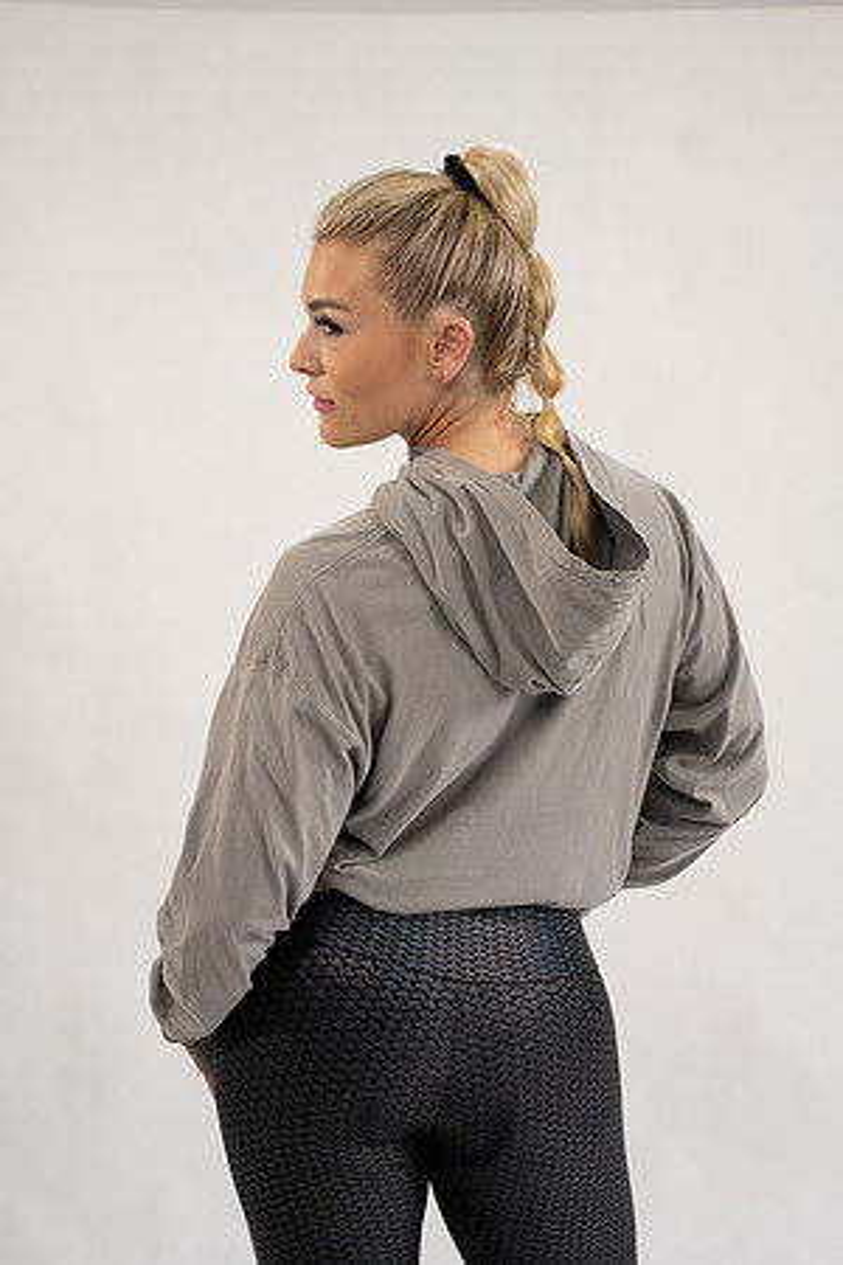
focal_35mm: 50
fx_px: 1756
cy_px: 632
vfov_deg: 39.6
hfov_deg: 27.0
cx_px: 422
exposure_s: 1/160
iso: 200
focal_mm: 50
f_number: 4
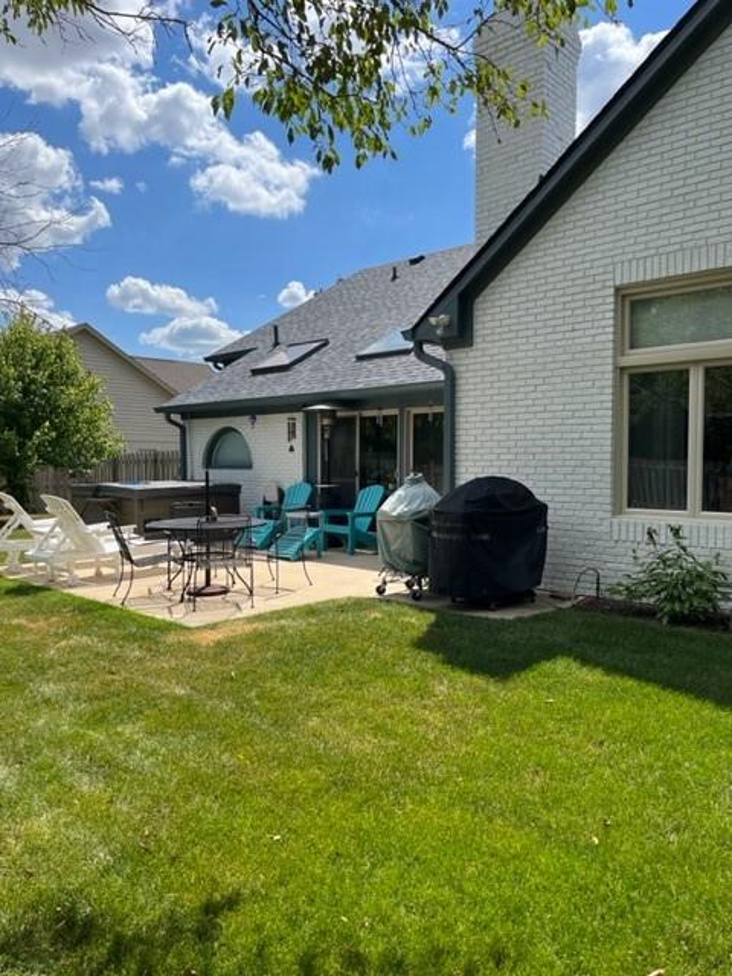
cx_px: 366
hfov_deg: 53.1
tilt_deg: -2.5
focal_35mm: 26
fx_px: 733
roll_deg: +0.3
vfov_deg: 67.3
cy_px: 488
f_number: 1.6
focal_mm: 5.1
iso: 50
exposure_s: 1/3135
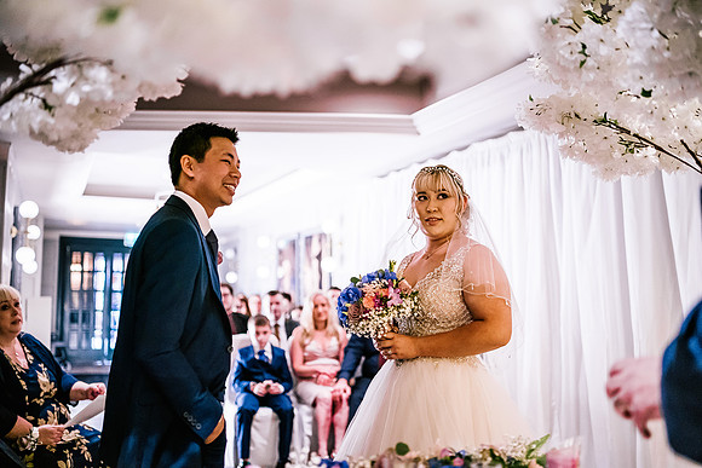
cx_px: 351
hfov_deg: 54.4
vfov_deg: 37.9
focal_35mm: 35
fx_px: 683
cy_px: 234
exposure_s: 1/250
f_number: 1.6
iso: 2500
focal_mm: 35
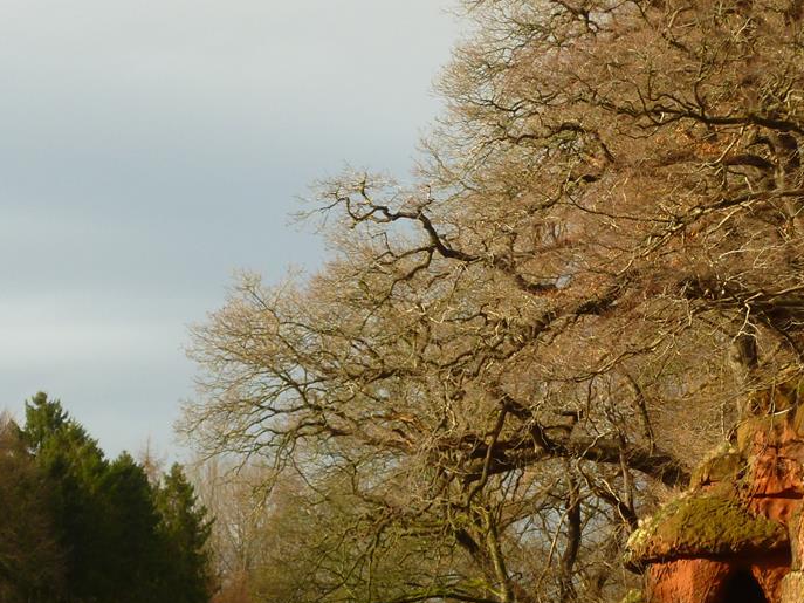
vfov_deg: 6.9
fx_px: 5016
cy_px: 556
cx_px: 355
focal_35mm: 216
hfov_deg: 9.2
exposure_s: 1/200
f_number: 4.8
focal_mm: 18.3
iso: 100
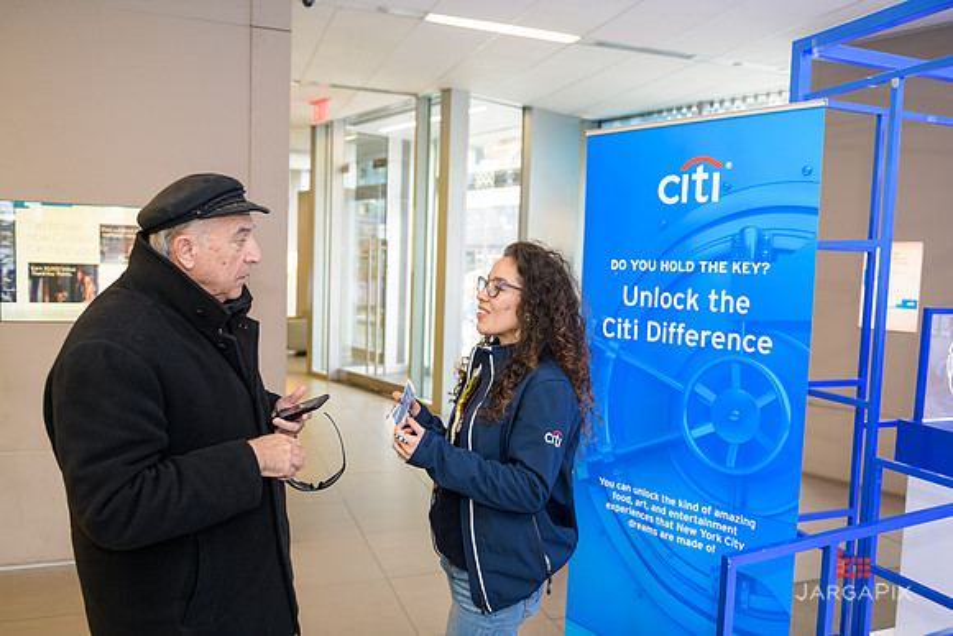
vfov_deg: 46.4
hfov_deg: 65.5
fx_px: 741
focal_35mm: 28
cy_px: 318
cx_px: 476
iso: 1000
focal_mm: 28
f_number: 3.2
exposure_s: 1/100
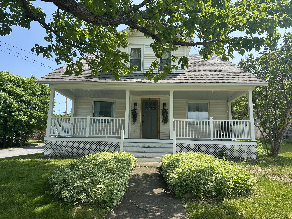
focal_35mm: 24
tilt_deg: +10.9
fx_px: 202
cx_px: 146
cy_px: 110
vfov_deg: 56.8
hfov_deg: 71.6
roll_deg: -2.2
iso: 80
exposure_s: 1/2353
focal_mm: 6.86
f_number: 1.78
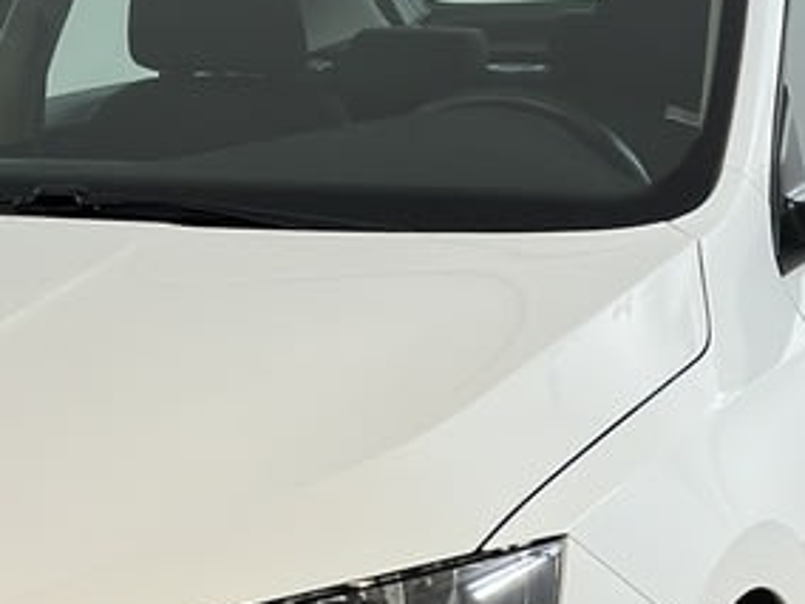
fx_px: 3535
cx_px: 96
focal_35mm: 152
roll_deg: -0.3
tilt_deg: -10.0
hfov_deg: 12.9
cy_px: 554
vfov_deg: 9.7
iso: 80
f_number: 1.78
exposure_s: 1/100
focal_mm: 6.86
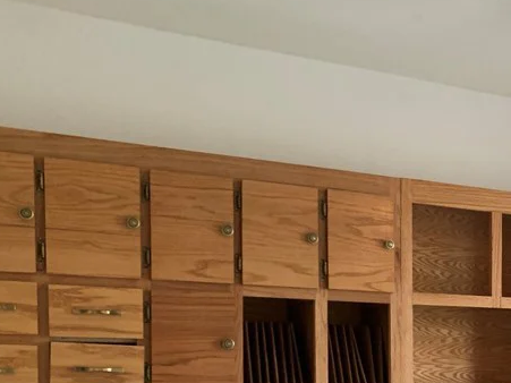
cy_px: 400
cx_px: 534
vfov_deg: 23.6
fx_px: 871
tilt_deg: -2.5
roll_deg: -0.7
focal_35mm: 59
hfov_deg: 30.0
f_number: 1.8
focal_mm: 4.25
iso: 250
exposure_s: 1/40
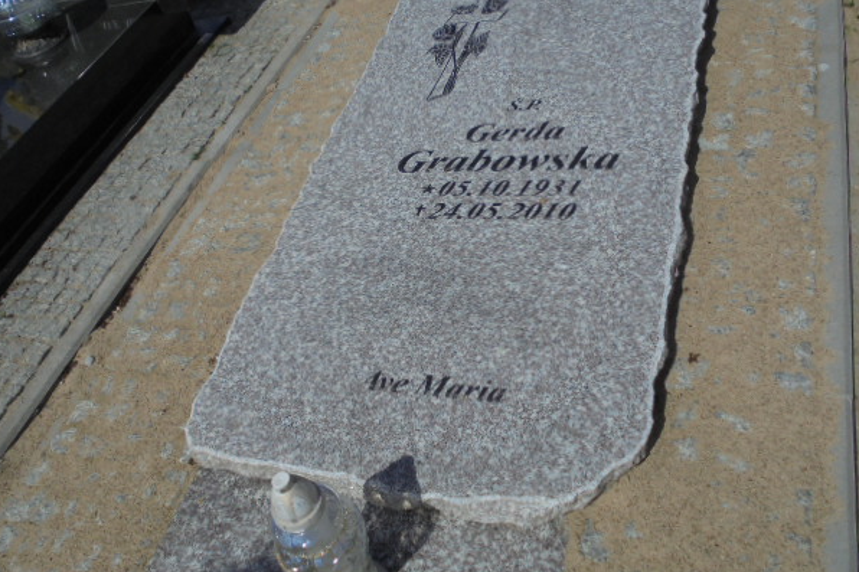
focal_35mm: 38
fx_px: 906
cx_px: 411
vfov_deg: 35.0
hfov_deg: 50.7
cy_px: 254
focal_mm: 6.1
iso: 100
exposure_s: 1/320
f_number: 12.5
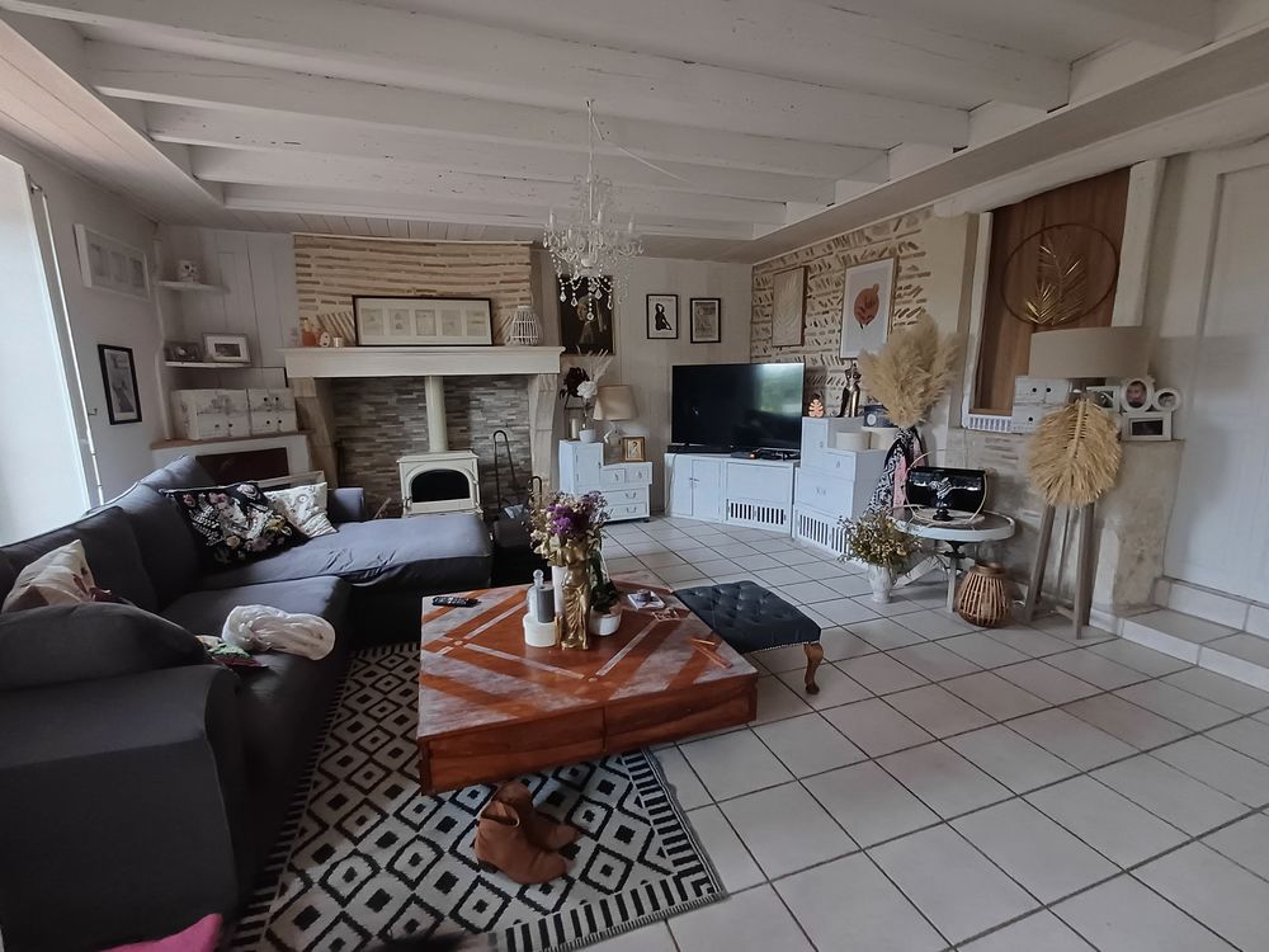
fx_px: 587
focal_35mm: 16
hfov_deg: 94.5
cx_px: 634
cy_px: 476
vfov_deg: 78.1
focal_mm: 1.64
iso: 400
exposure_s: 1/20
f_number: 2.2
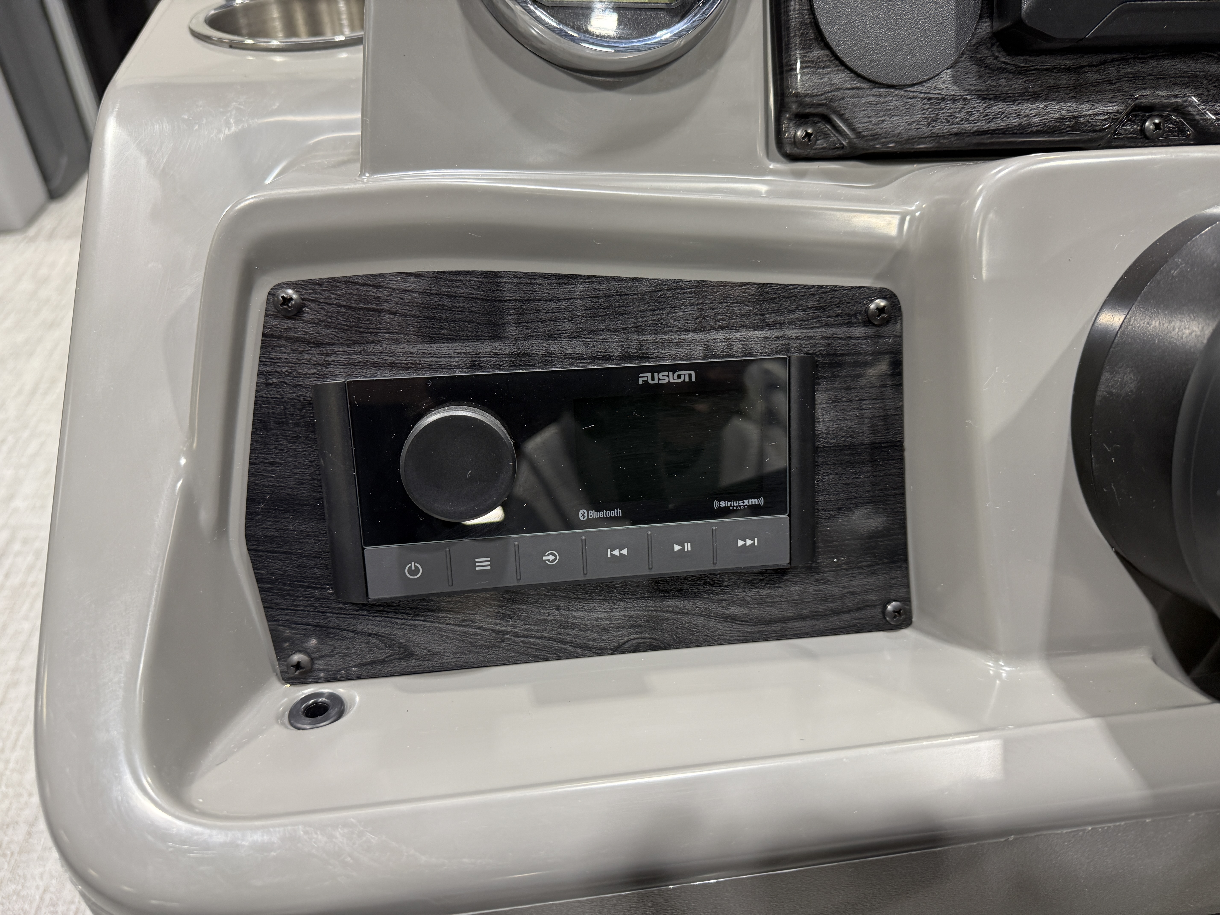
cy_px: 458
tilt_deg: -38.0
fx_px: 846
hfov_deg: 71.6
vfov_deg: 56.8
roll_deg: -0.1
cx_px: 610
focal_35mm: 24
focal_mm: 6.76
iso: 200
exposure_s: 1/120
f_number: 1.78
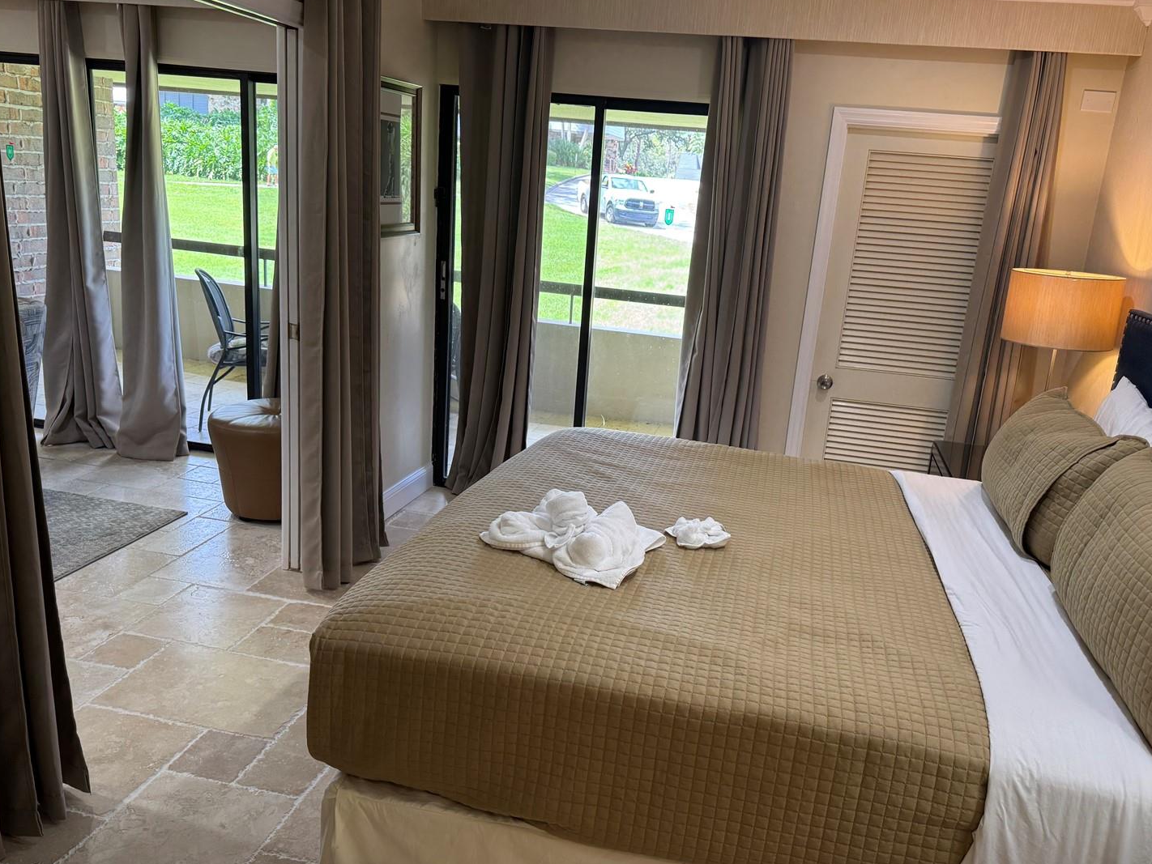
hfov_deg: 65.2
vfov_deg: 51.4
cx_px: 614
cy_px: 434
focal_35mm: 27
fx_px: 899
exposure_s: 1/120
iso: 160
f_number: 1.78
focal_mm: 6.76
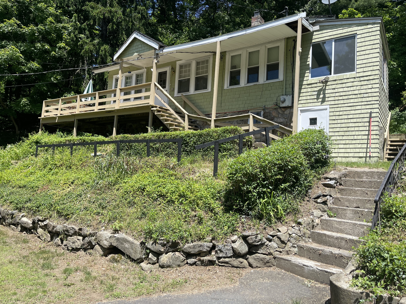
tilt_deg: +4.6
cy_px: 152
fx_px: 305
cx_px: 203
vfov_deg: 53.1
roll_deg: -4.0
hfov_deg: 67.3
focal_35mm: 26
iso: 50
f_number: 1.6
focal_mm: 5.1
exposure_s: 1/2857
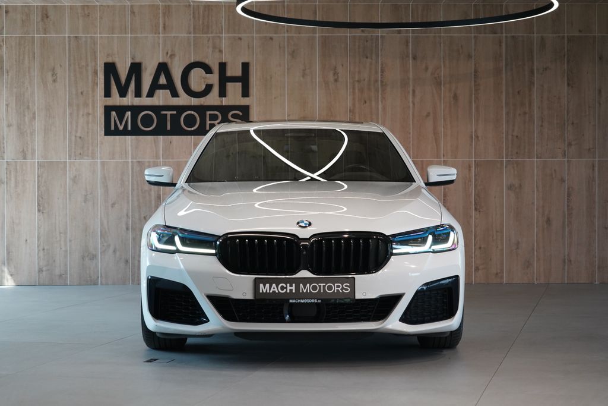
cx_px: 304
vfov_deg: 19.5
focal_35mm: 70
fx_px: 1182
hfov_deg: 28.8
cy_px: 203
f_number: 5.6
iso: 2000
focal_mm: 70
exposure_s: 1/160
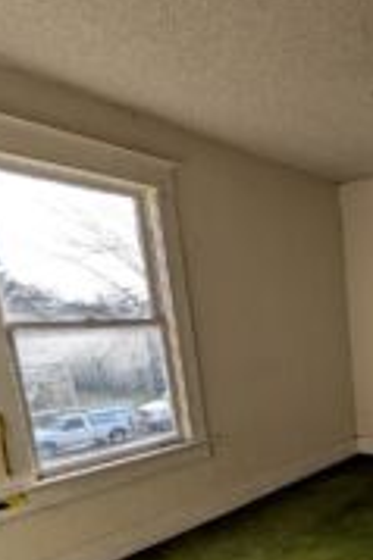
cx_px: 458
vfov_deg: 62.7
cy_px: 402
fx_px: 436
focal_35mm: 28
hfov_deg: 35.4
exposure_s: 1/407
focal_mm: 2.02
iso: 56
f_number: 1.7
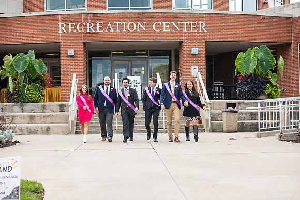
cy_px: 100
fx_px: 667
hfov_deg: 25.4
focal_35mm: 80
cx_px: 150
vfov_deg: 17.1
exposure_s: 1/400
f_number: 4.5
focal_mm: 80
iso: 250
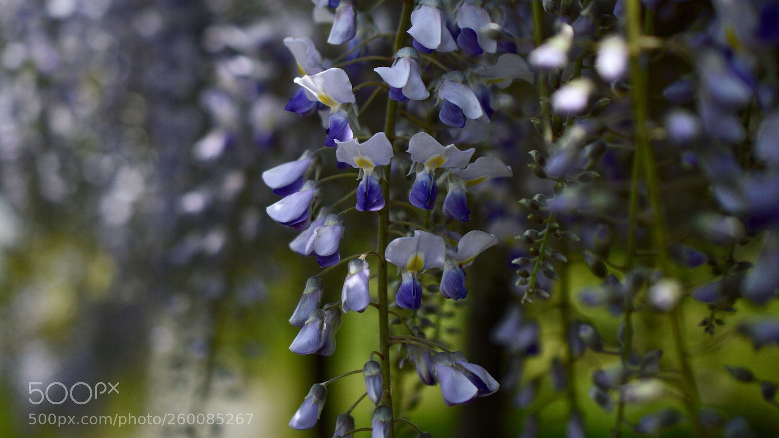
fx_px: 1301
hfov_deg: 33.3
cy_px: 198
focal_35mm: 63
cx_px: 389
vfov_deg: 19.1
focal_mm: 40
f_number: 3.5
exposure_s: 1/4000
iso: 100
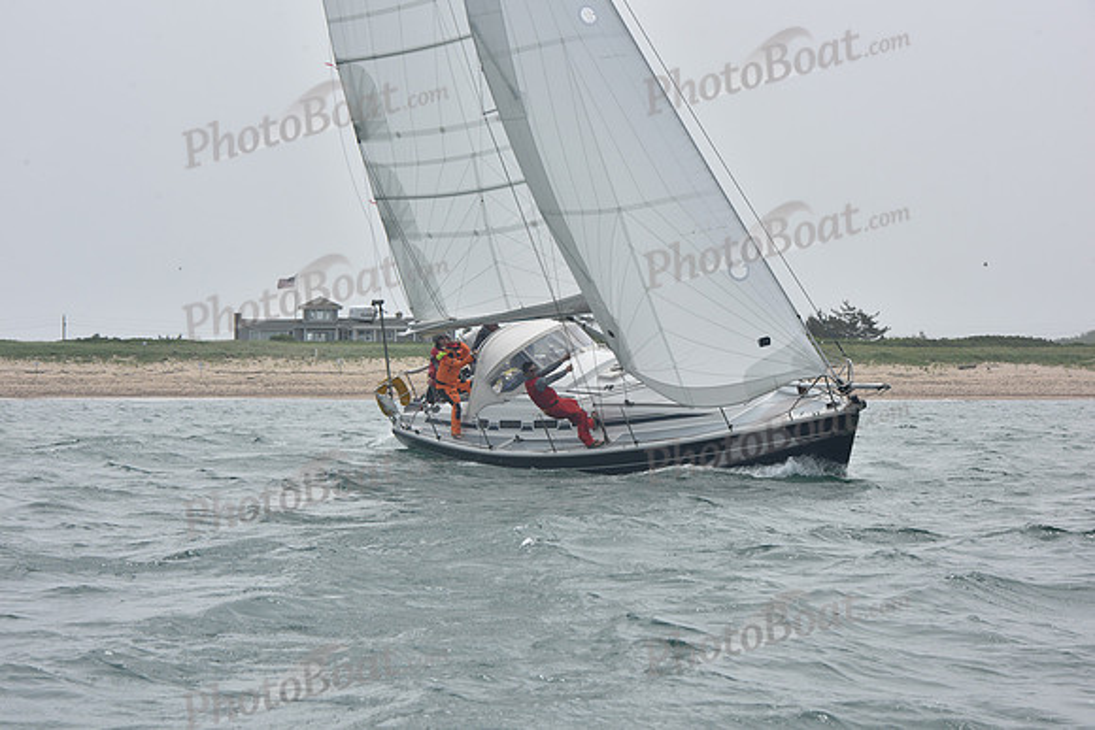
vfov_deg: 14.0
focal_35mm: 98
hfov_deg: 20.8
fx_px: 2981
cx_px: 548
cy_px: 365
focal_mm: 98
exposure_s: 1/800
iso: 250
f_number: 13
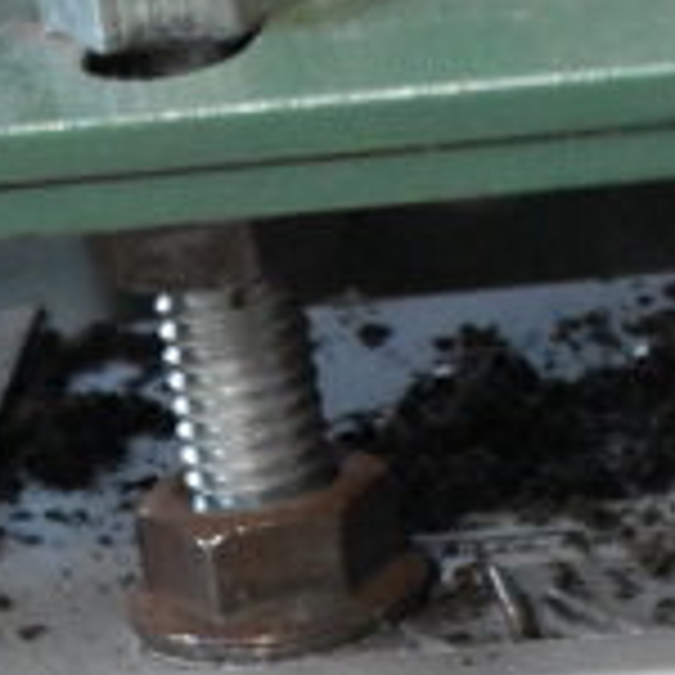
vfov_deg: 4.0
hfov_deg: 4.1
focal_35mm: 427
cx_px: 770
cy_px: 2009
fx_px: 9411
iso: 6400
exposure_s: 1/250
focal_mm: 55
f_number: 8
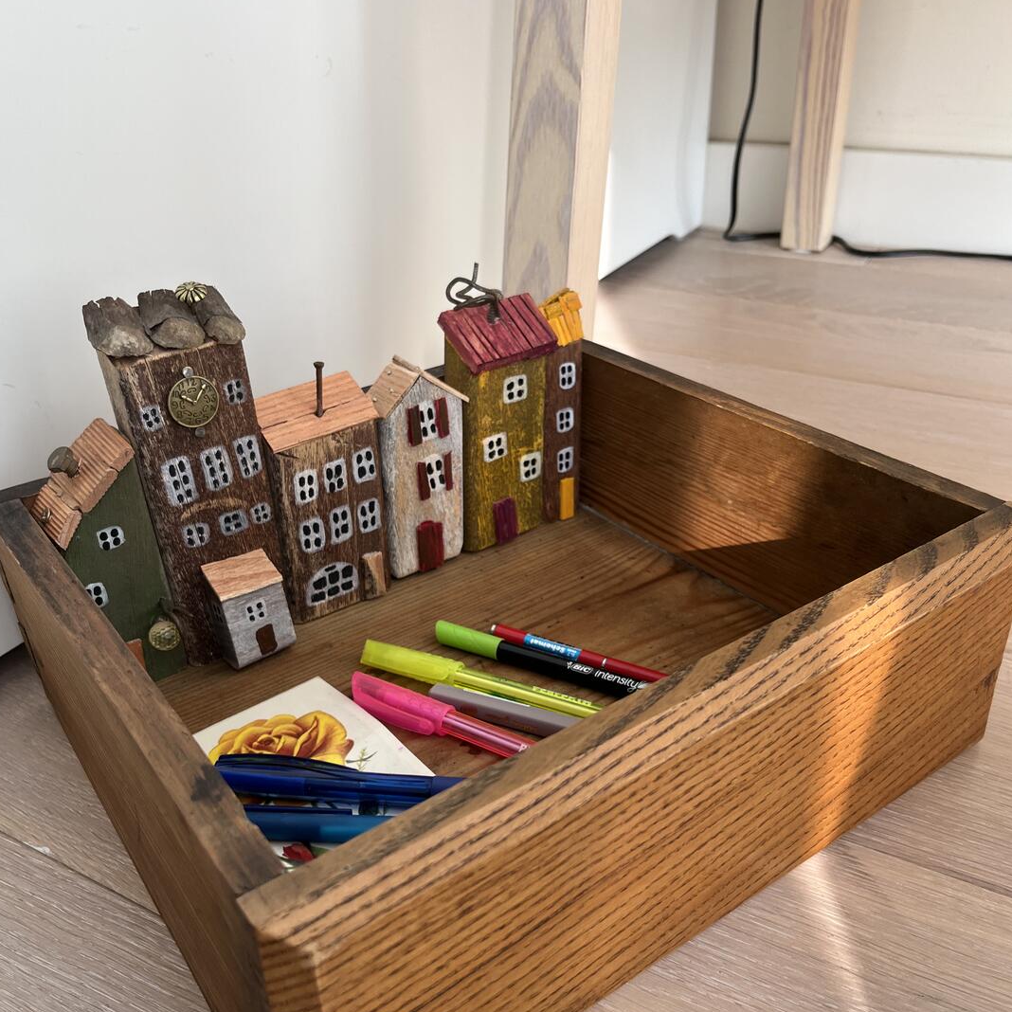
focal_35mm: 31
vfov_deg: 52.5
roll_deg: +2.7
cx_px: 504
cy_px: 552
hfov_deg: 52.5
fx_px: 1025
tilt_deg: -31.4
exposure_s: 1/122
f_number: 1.6
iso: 50
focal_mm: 5.1
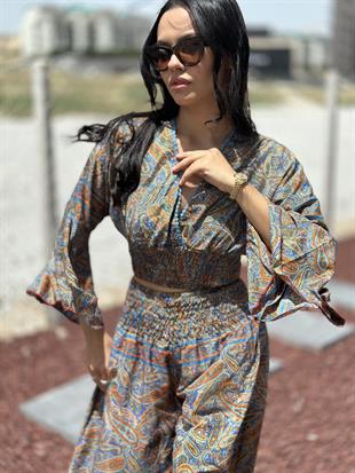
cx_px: 178
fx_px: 656
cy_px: 236
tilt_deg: -13.3
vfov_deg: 39.6
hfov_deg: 30.3
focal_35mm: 48
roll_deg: -0.6
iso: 100
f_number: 1.78
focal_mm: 6.86
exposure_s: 1/8197
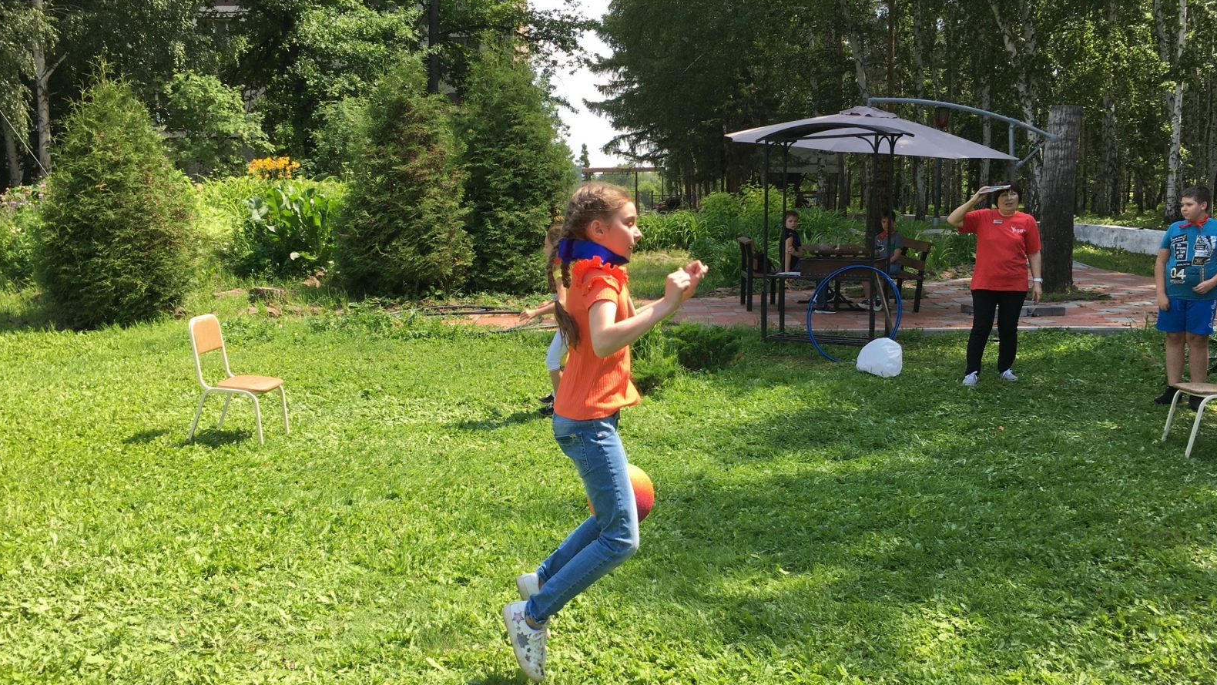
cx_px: 612
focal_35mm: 32
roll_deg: +2.0
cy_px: 408
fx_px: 1033
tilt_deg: -9.5
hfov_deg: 61.0
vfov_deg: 36.6
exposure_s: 1/605
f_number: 2.2
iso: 25
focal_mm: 4.15
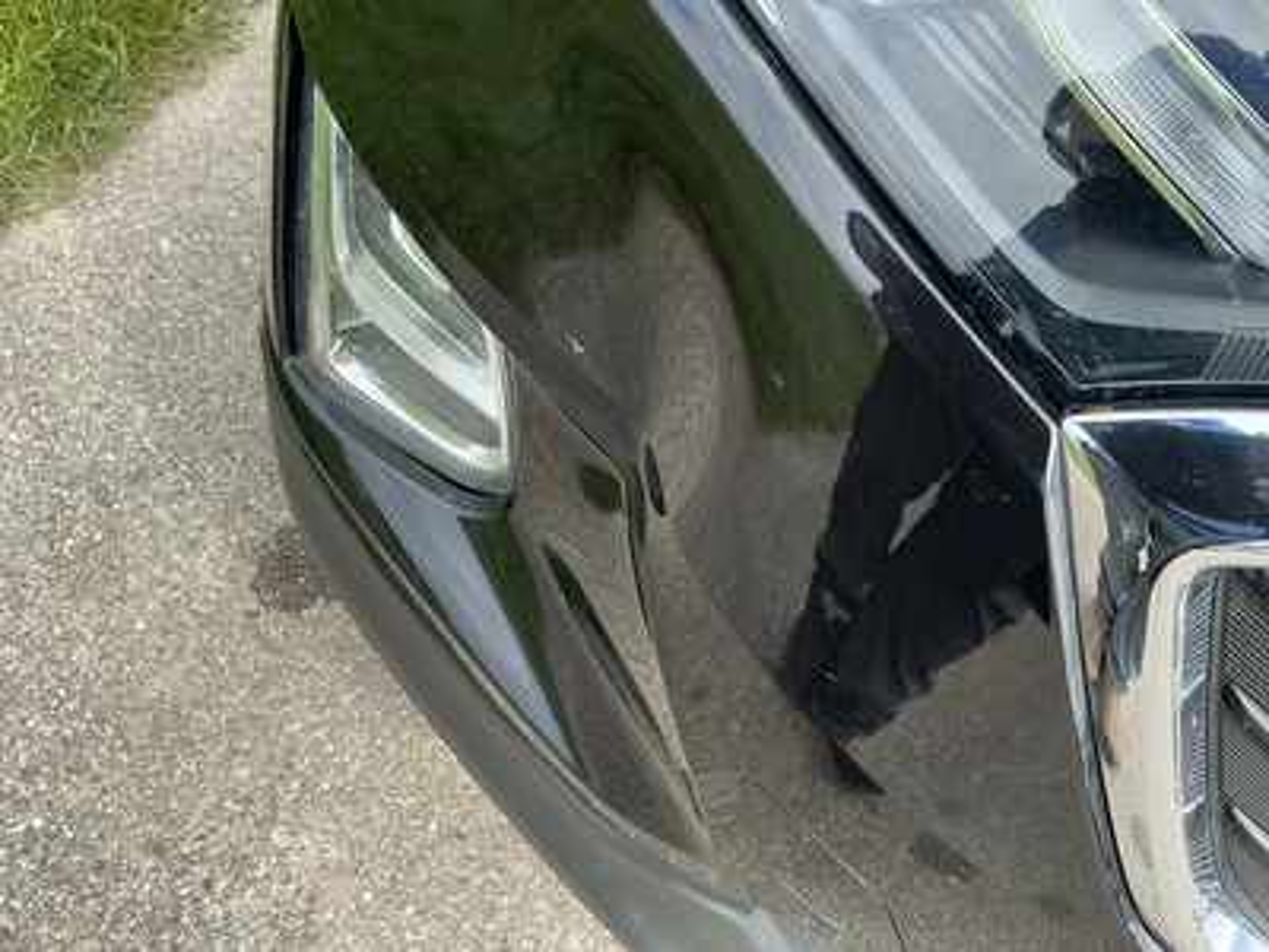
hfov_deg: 63.4
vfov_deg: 49.7
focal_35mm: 28
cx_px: 634
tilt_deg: -51.5
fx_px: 1026
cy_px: 476
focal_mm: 3
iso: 25
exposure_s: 1/360
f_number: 1.8
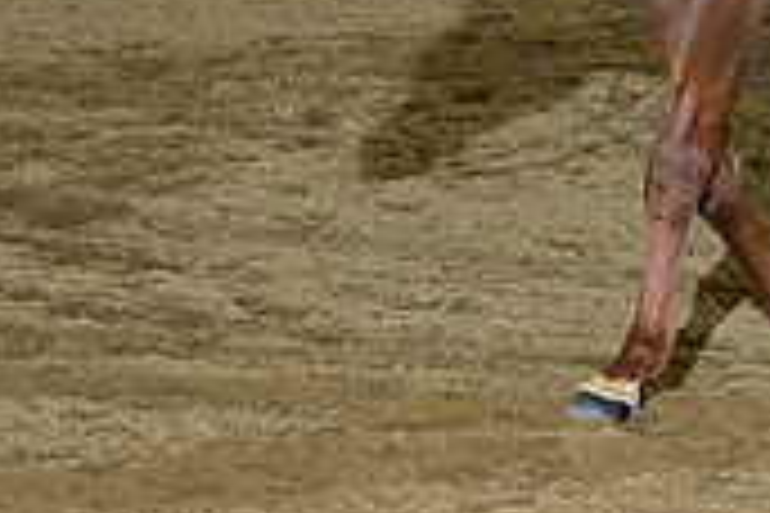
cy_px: -277
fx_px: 12362
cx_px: 923
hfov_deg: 3.6
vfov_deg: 2.4
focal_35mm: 578
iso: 5000
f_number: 8
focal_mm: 170
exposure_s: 1/200
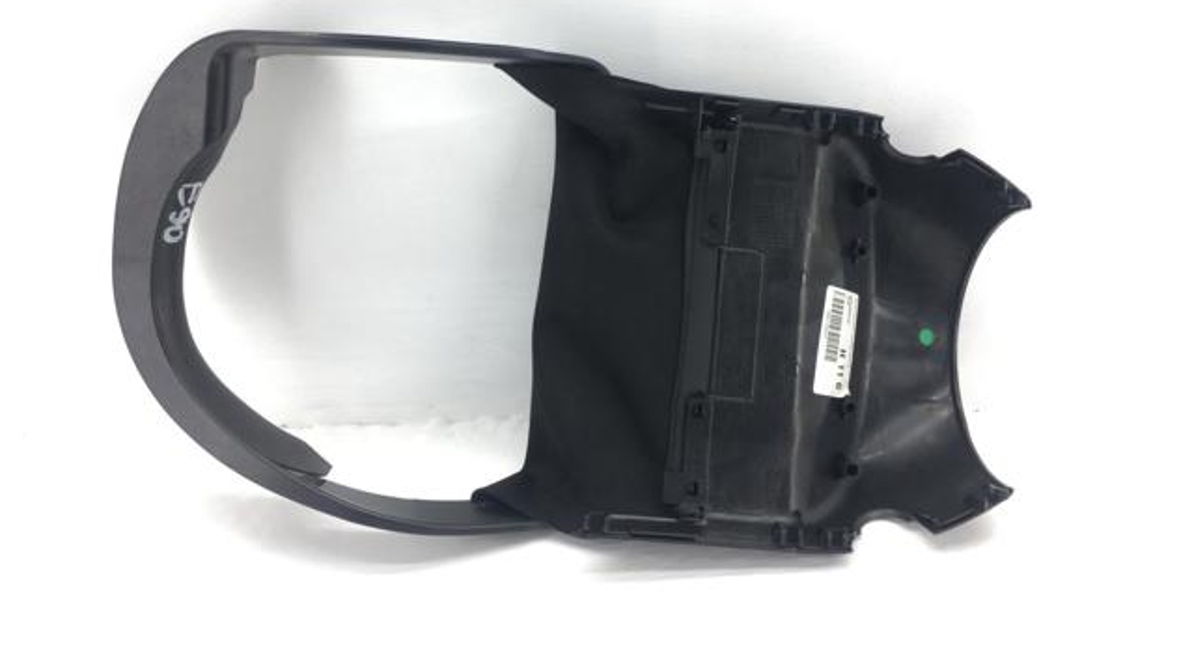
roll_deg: +2.9
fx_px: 1000
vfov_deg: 36.3
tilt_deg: -18.7
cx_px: 590
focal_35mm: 32
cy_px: 218
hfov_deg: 61.0
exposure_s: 1/100
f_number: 2.2
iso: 40
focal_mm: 4.15
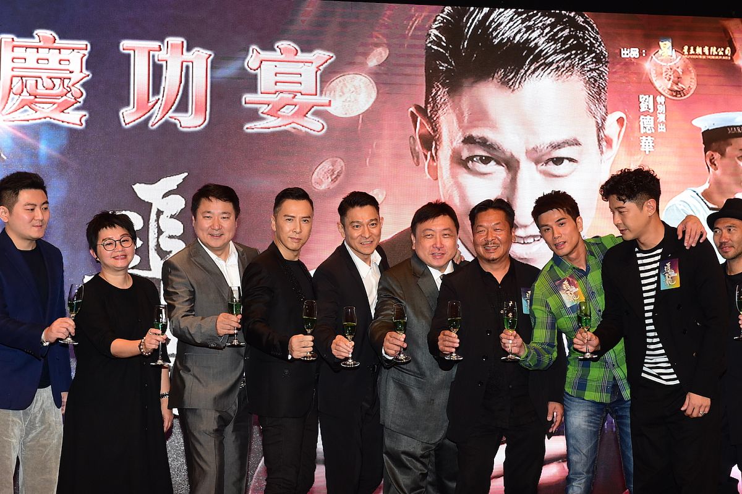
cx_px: 371
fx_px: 1442
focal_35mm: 70
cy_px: 247
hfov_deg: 28.9
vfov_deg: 19.4
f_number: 10
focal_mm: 70
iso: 4000
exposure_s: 1/160
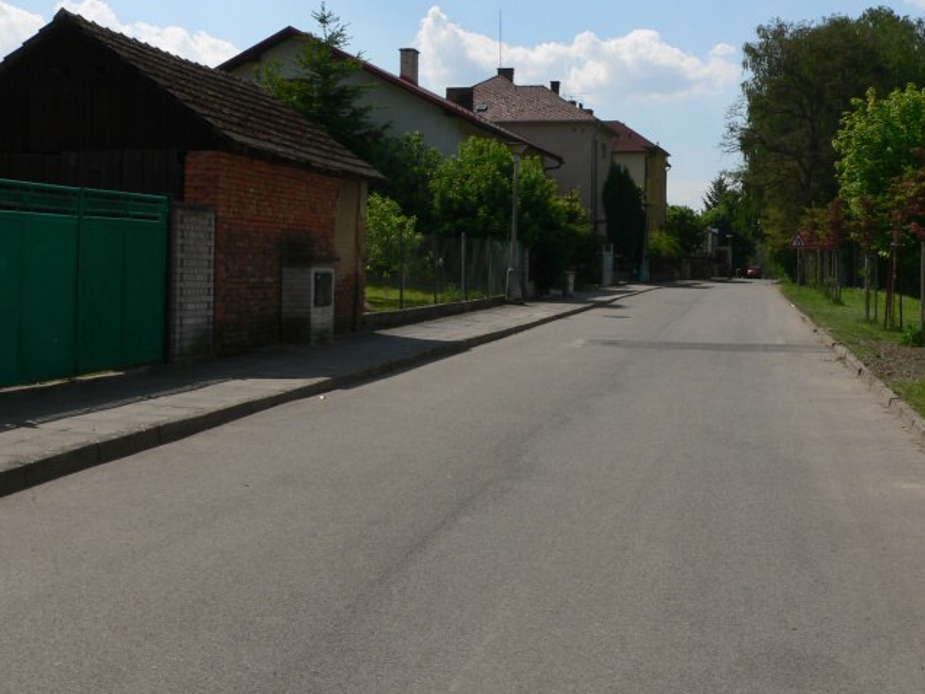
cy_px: 298
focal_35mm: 49
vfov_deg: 29.6
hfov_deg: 38.8
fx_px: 1310
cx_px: 529
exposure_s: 1/500
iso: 80
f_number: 5.6
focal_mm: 6.5
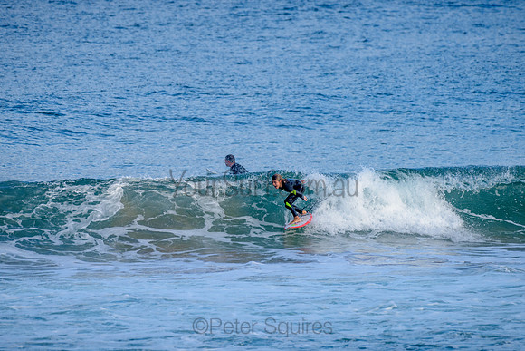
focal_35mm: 612
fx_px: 8927
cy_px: 176
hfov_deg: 3.4
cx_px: 262
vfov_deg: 2.2
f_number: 5.6
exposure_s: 1/1250
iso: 320
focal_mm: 500
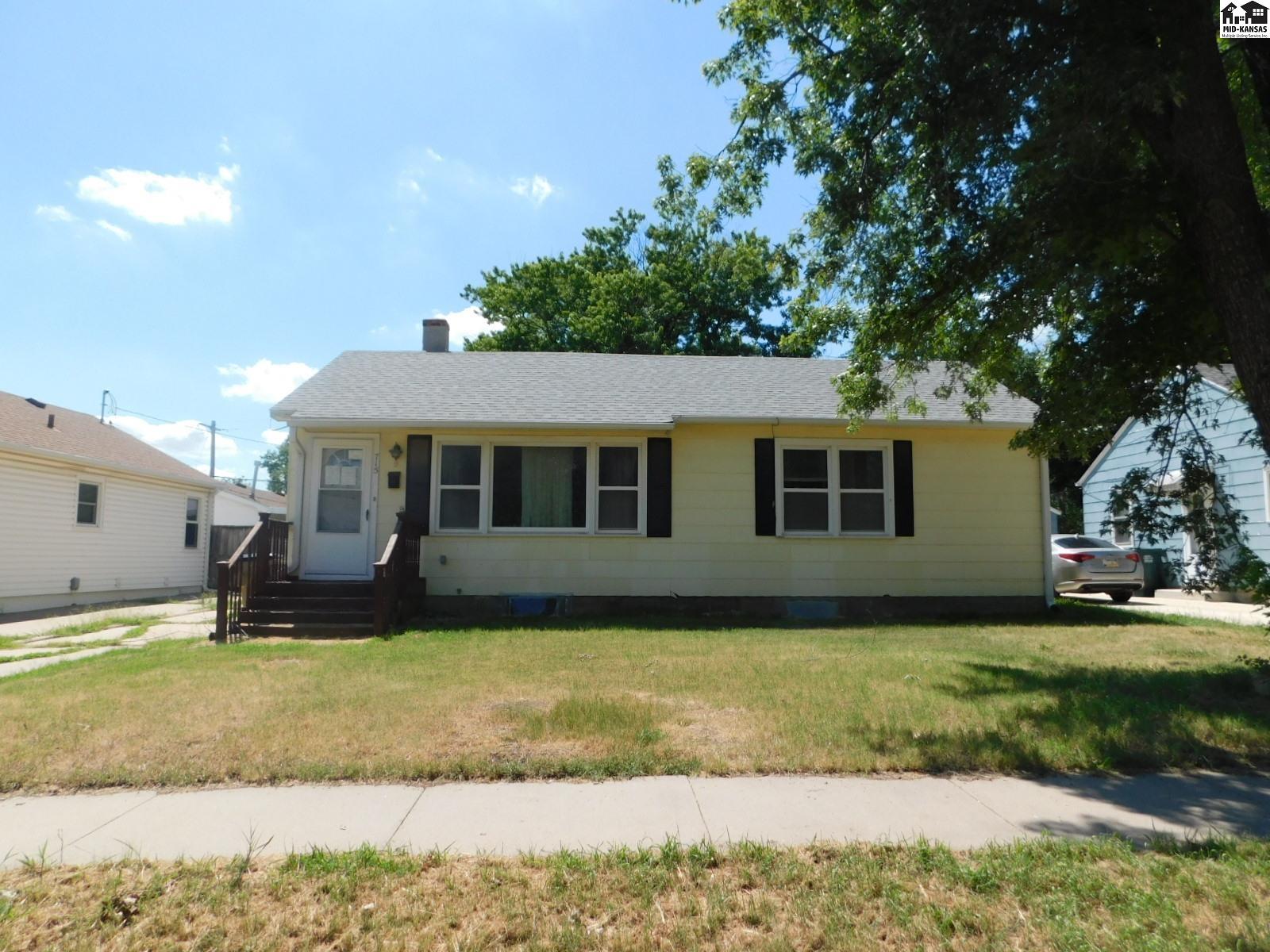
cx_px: 635
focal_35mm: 23
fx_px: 844
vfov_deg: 58.9
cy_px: 476
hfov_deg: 73.9
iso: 125
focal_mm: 4
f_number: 3
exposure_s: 1/1500
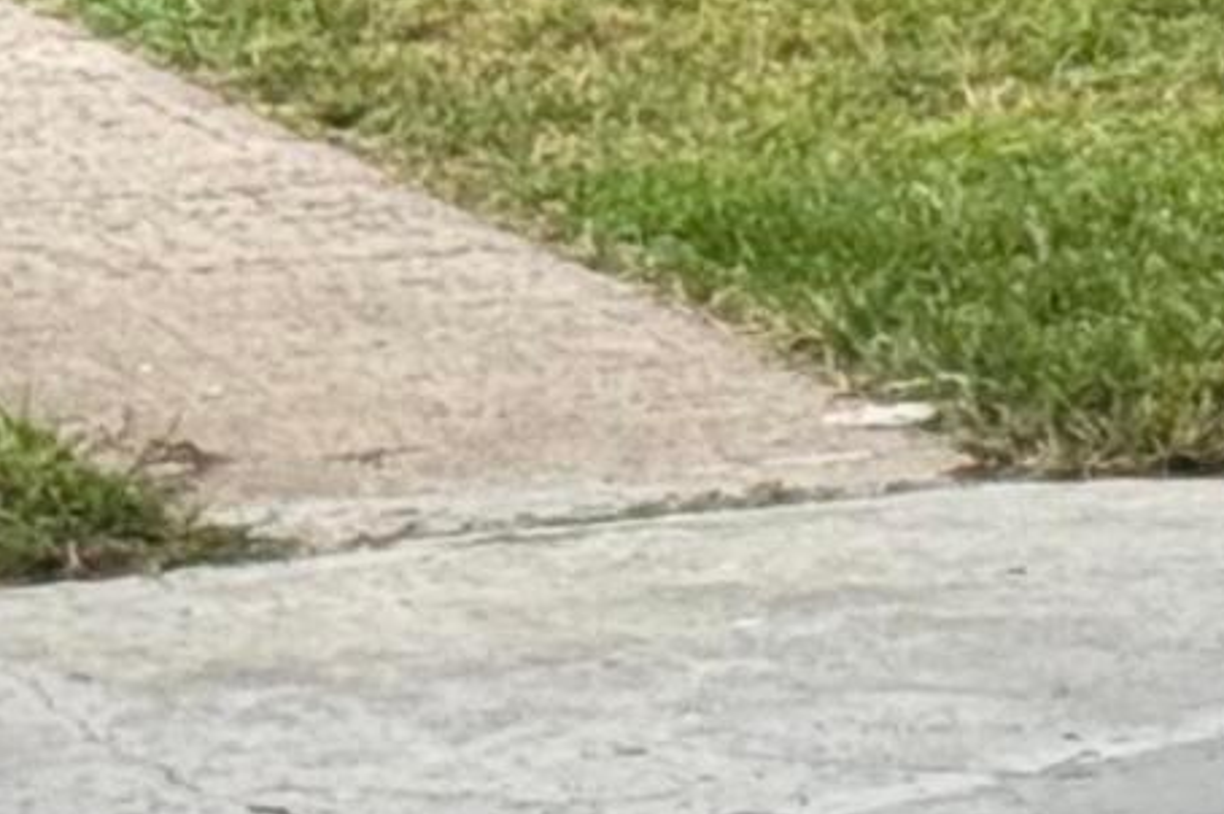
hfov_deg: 6.4
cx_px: 1998
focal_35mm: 317
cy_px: 267
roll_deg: +0.2
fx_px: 10770
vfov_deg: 4.3
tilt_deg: -9.2
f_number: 1.78
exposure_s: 1/259
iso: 64
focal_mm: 6.76
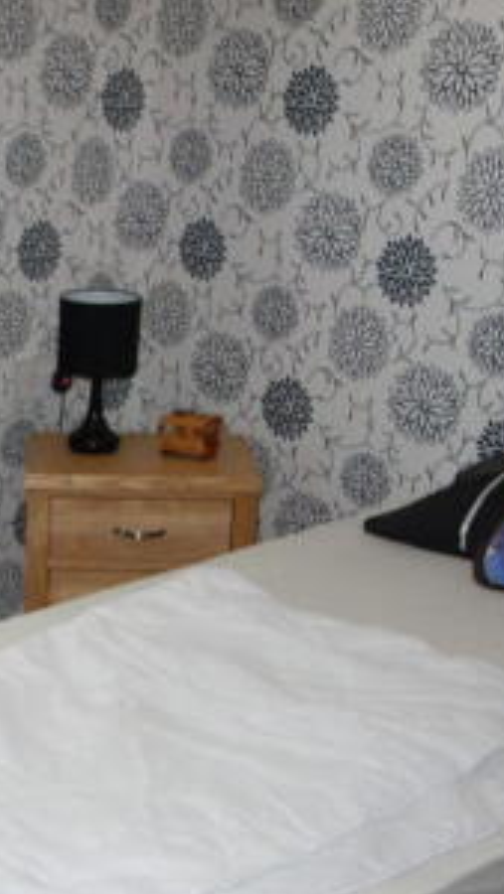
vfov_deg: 32.5
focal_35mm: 64
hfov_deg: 17.4
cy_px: 600
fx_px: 1519
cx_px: -192
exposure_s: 1/100
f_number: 1.8
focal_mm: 10.4
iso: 125
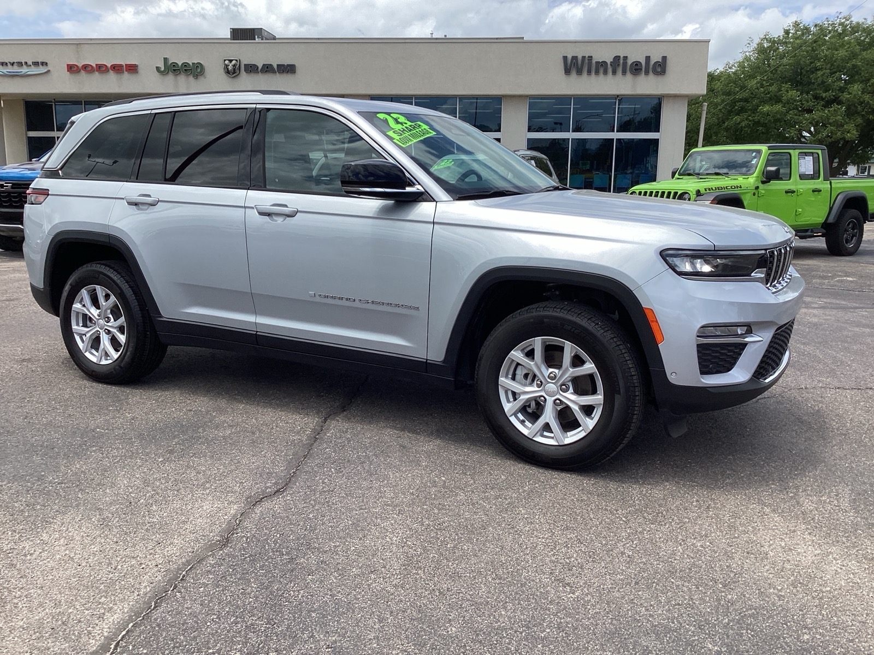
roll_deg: -1.5
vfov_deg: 45.4
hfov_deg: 58.4
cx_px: 437
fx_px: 783
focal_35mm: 31
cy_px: 328
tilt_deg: -10.2
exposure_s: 1/1031
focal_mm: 3.3
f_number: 2.4
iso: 25
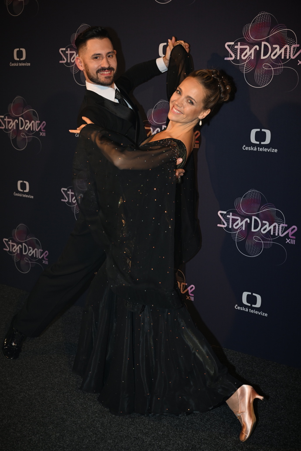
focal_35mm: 47
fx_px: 589
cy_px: 226
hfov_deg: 28.6
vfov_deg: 41.9
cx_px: 150
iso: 1000
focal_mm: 47
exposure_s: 1/160
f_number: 5
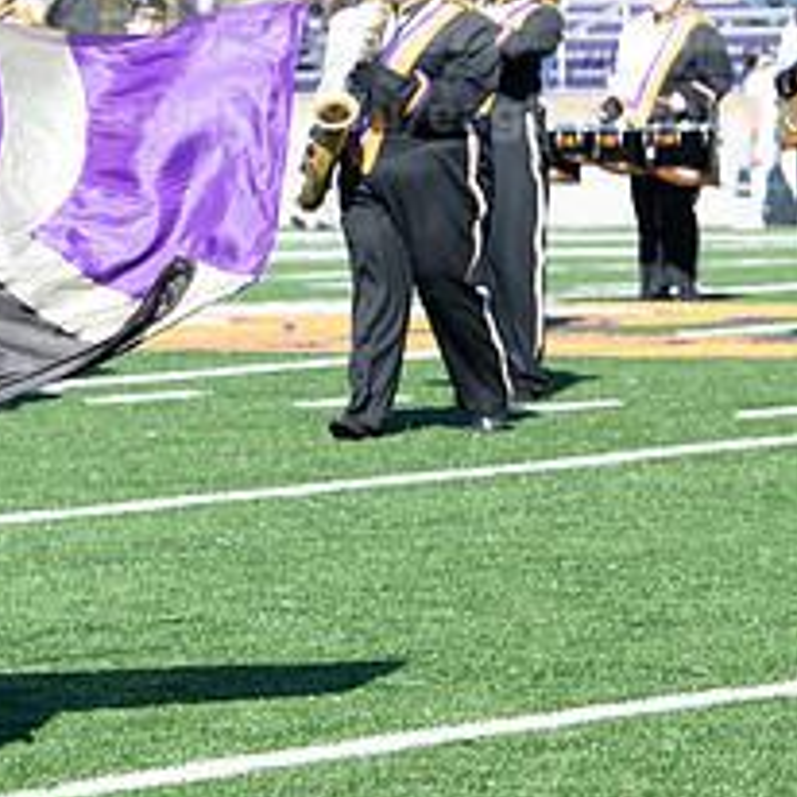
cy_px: 195
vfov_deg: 6.1
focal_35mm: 287
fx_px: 7476
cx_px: -240
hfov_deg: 6.1
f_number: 7.1
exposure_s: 1/1250
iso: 640
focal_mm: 120
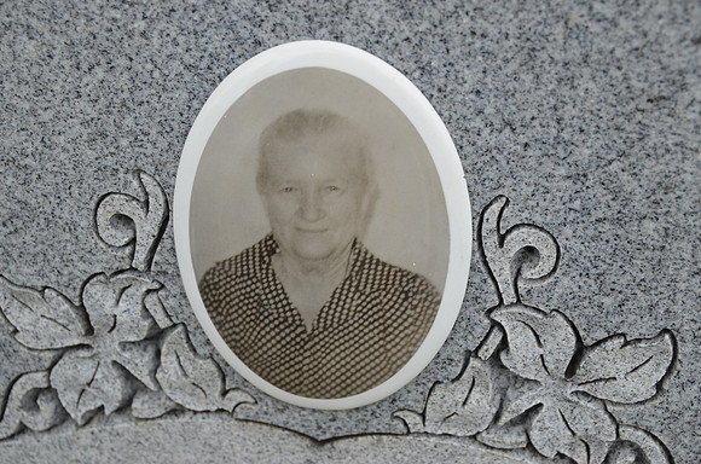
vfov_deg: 23.7
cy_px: 232
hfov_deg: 35.1
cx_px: 350
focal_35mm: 57
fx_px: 1107
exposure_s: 1/125
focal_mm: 38
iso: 320
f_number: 5.6
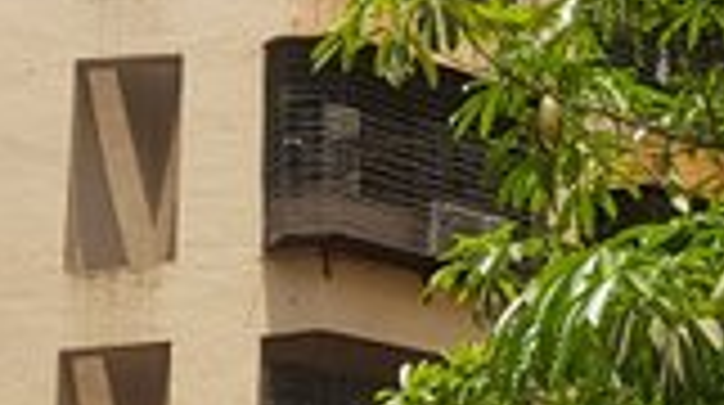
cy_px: 184
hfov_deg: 14.1
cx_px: 1138
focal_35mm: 141
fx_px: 2703
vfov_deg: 8.6
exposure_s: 1/1420
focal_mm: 4.2
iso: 40
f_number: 1.7
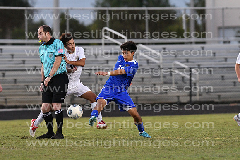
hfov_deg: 4.6
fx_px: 3001
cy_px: 80
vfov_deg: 3.1
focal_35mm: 450
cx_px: 120
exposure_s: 1/800
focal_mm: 300
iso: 6400
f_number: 4
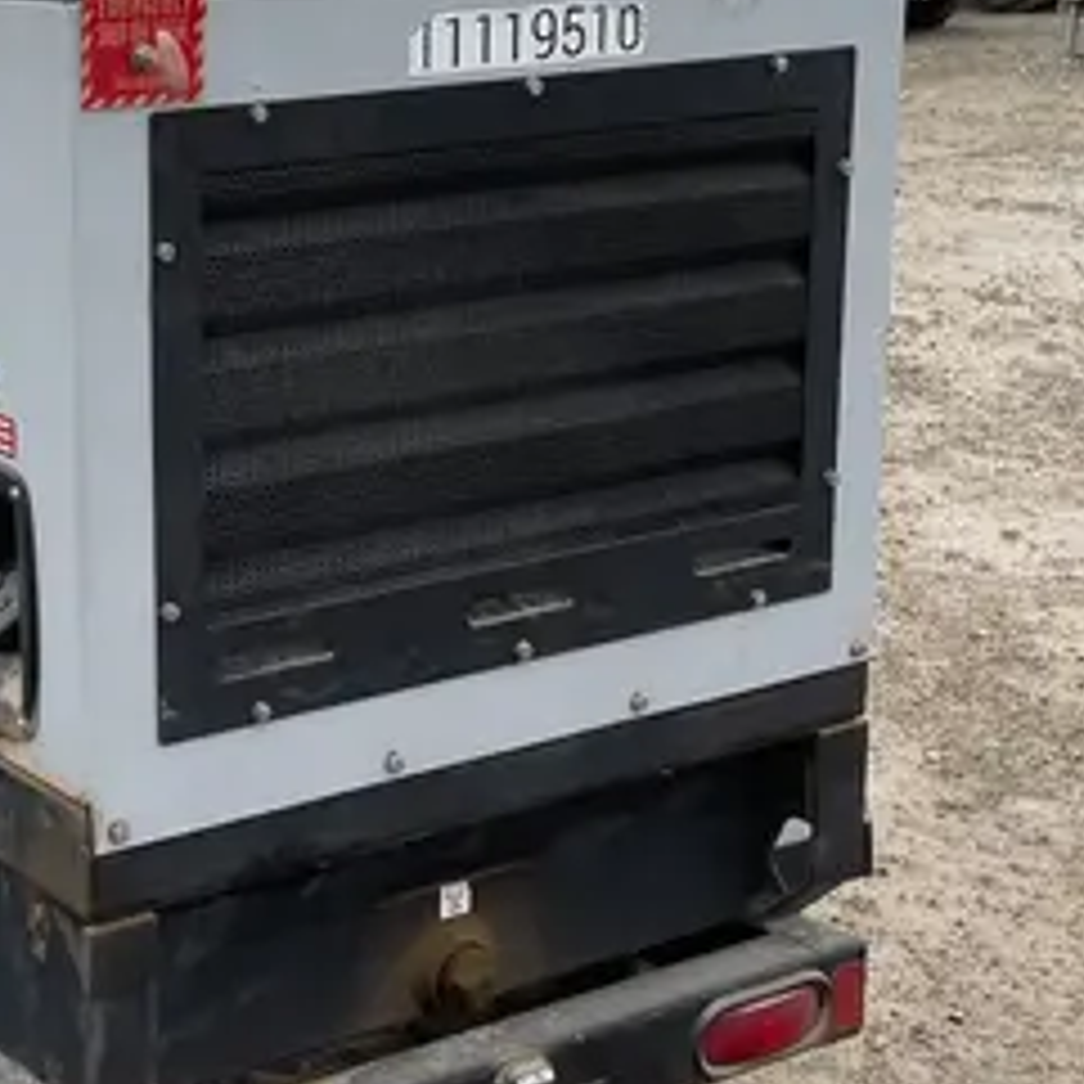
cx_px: -49
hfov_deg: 23.4
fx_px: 2480
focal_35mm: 70
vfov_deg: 24.6
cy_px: 407
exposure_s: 1/502
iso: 32
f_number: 1.6
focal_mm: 4.2
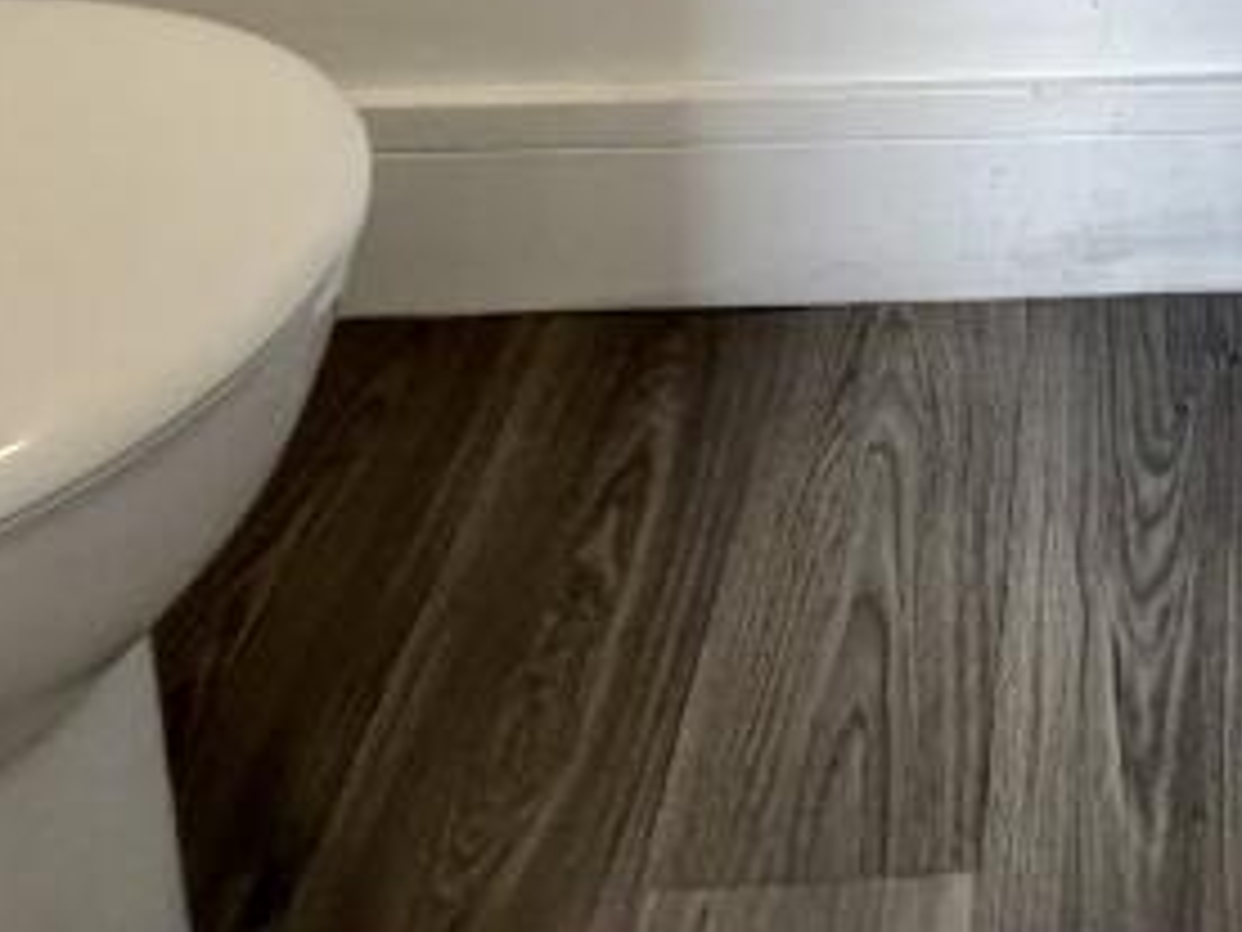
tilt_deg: -5.2
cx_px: 1278
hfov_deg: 33.3
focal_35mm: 52
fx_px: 1866
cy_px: -783
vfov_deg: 19.8
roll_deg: -1.5
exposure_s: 1/121
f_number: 2.2
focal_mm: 2.22
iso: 250
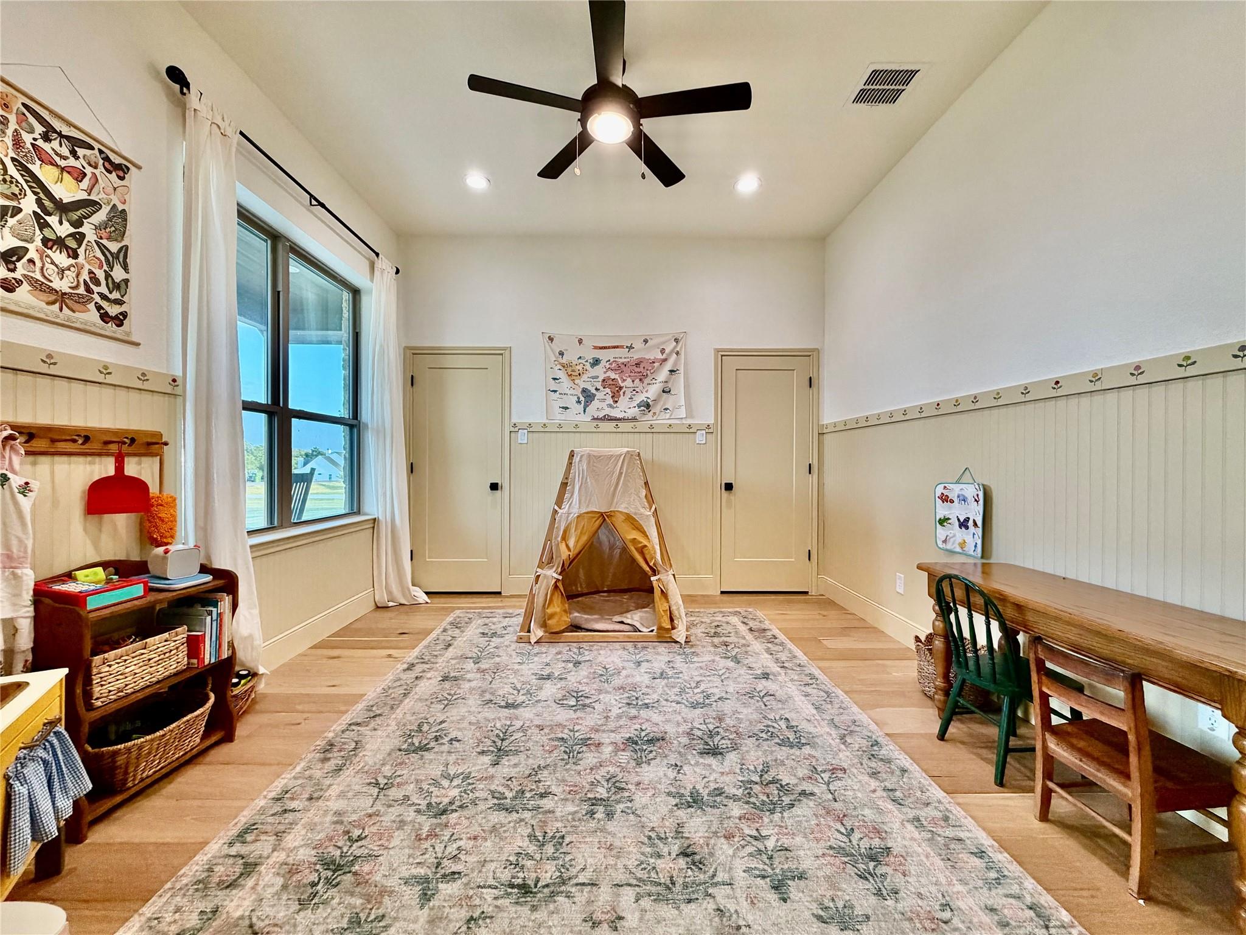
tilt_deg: -0.2
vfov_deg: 85.7
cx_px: 623
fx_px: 504
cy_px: 468
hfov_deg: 102.1
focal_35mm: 14
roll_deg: +0.6
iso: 250
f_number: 2.2
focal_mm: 2.22
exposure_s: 1/120
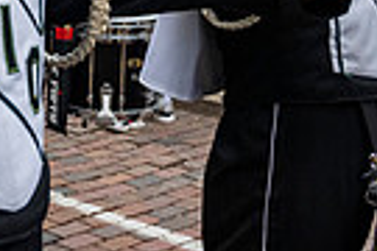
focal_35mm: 103
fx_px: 1079
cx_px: -14
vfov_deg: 12.3
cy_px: -191
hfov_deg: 19.2
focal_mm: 24
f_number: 4
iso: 640
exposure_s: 1/1600
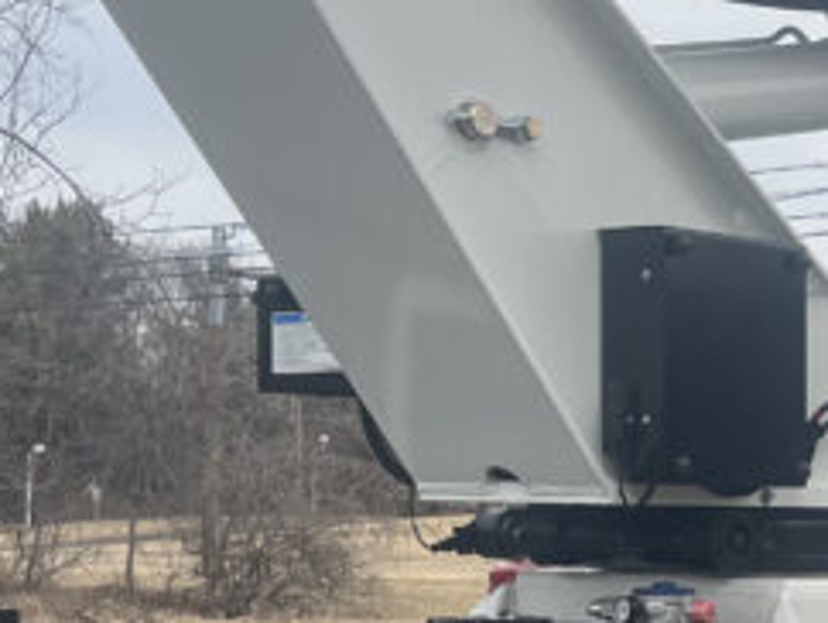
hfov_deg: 16.2
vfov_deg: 13.3
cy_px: 657
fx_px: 2634
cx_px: 1269
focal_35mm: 110
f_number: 1.6
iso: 50
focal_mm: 5.1
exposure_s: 1/1536
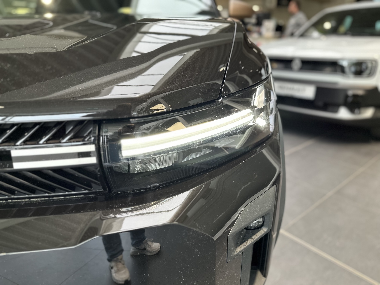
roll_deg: +0.9
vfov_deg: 56.8
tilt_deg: -20.1
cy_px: 142
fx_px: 263
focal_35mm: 24
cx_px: 190
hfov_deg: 71.6
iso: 160
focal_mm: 6.86
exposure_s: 1/97
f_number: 1.78
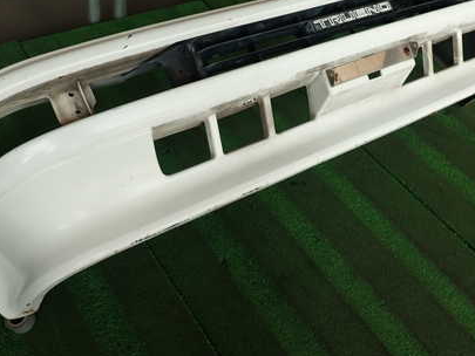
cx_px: 236
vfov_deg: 38.4
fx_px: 508
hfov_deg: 50.1
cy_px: 128
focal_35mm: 37
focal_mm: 4.5
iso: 100
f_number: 2.8
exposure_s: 1/250
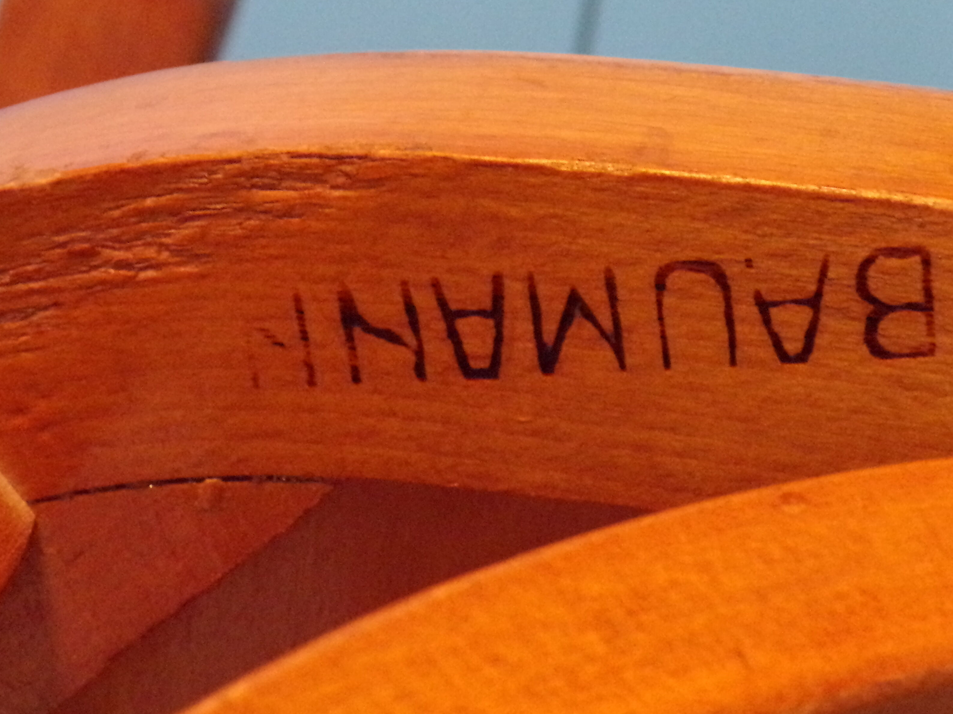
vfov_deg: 18.2
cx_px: 623
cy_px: 306
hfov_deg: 24.0
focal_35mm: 81
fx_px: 2230
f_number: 3.7
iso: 800
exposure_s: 1/6
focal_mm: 10.1
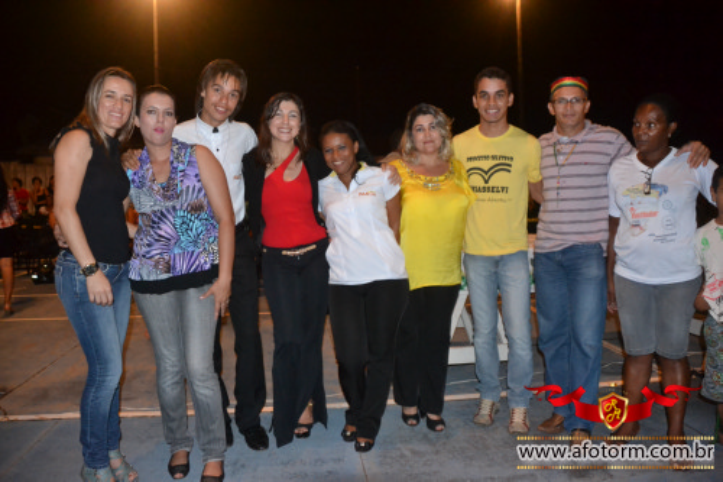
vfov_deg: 43.6
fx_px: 602
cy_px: 241
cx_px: 362
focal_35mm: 30
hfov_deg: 61.9
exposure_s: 1/60
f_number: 3.5
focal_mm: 20
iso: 3200
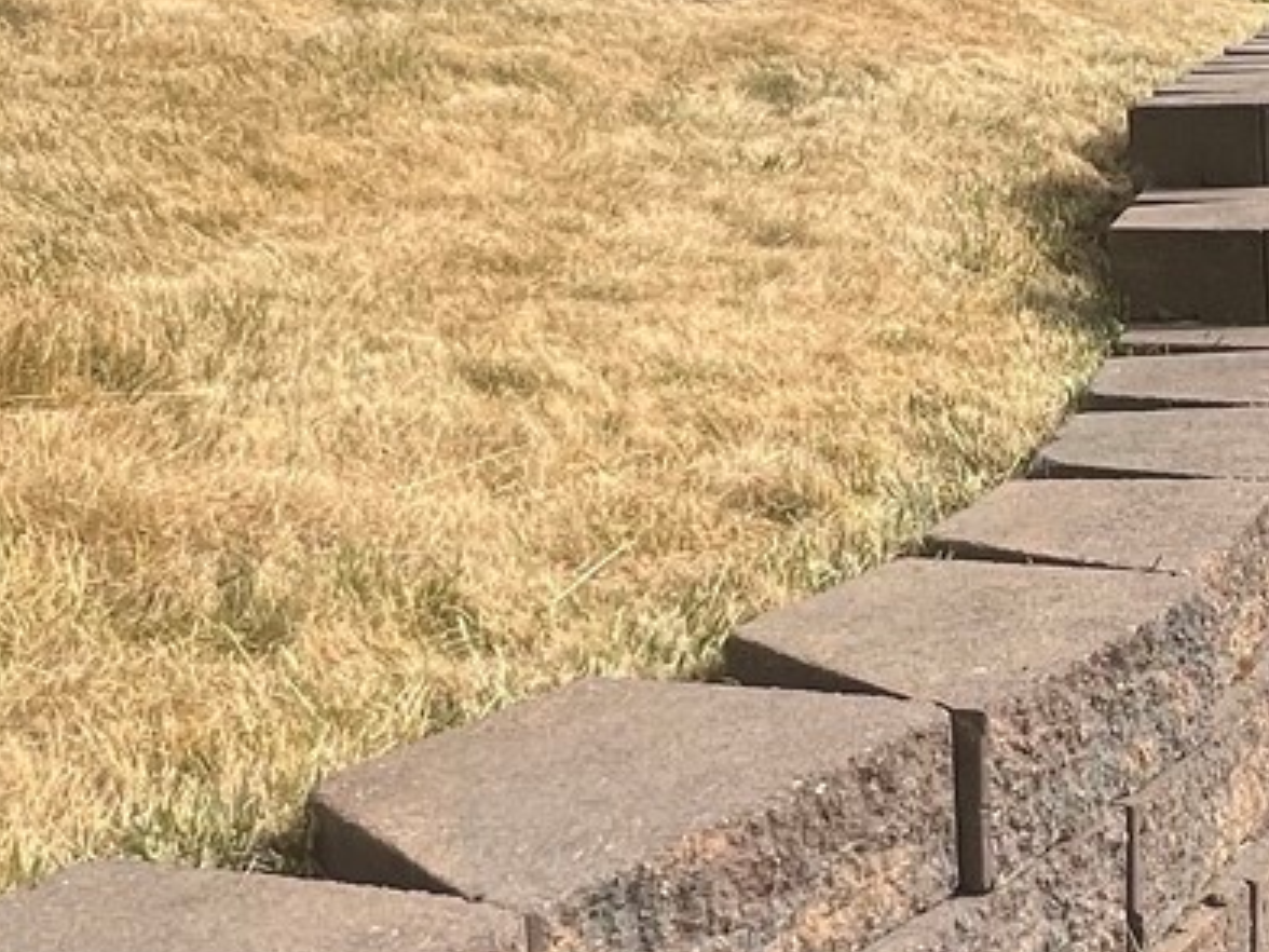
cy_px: 612
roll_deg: -0.8
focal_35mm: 53
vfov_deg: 27.4
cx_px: 1376
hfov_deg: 32.2
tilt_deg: -18.0
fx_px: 1943
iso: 32
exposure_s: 1/1014
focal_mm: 1.57
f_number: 1.8
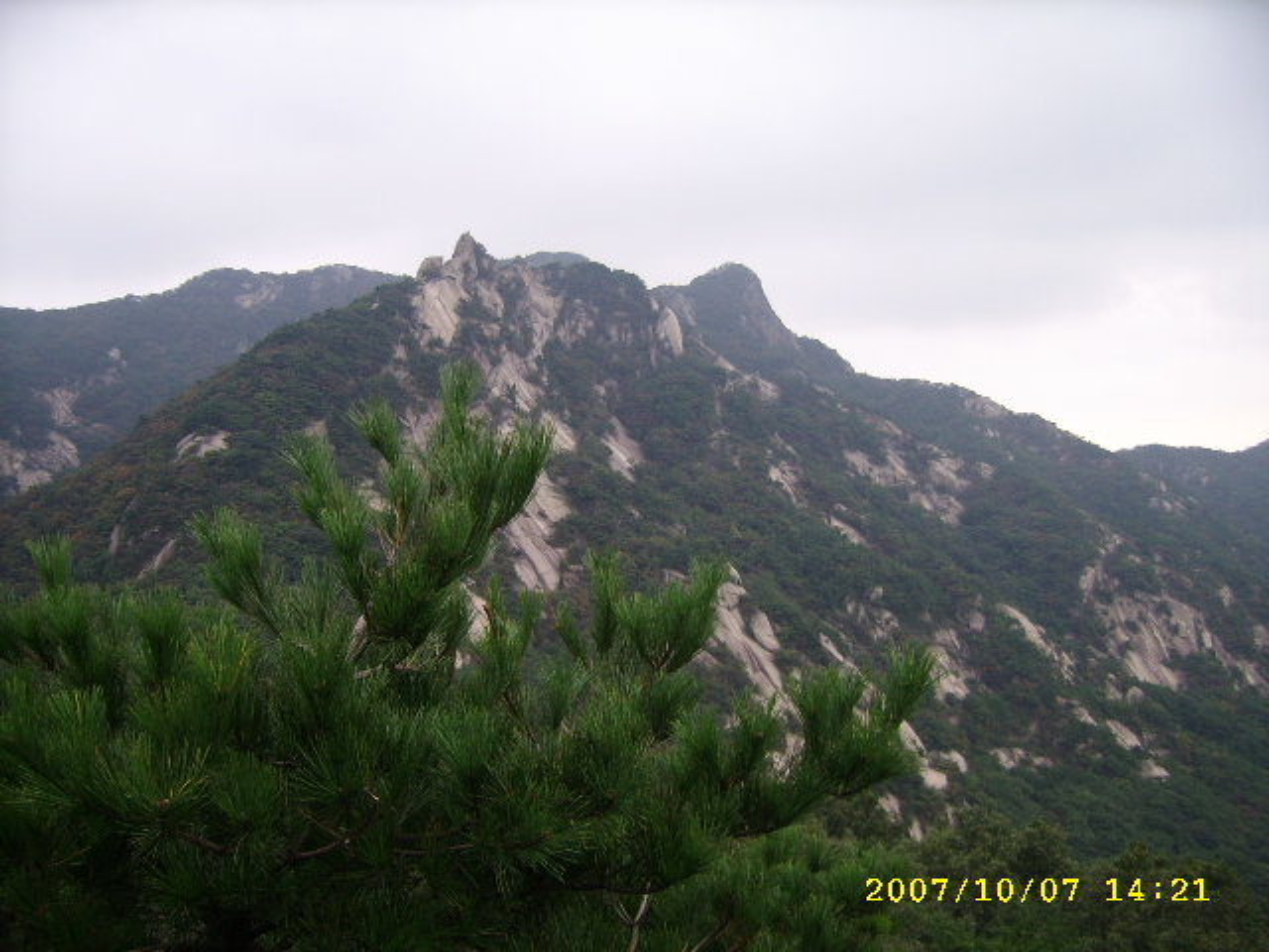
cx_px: 634
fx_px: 1283
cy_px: 476
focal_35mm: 35
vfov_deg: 40.7
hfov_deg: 52.6
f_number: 2.8
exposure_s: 1/114
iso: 100
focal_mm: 5.95
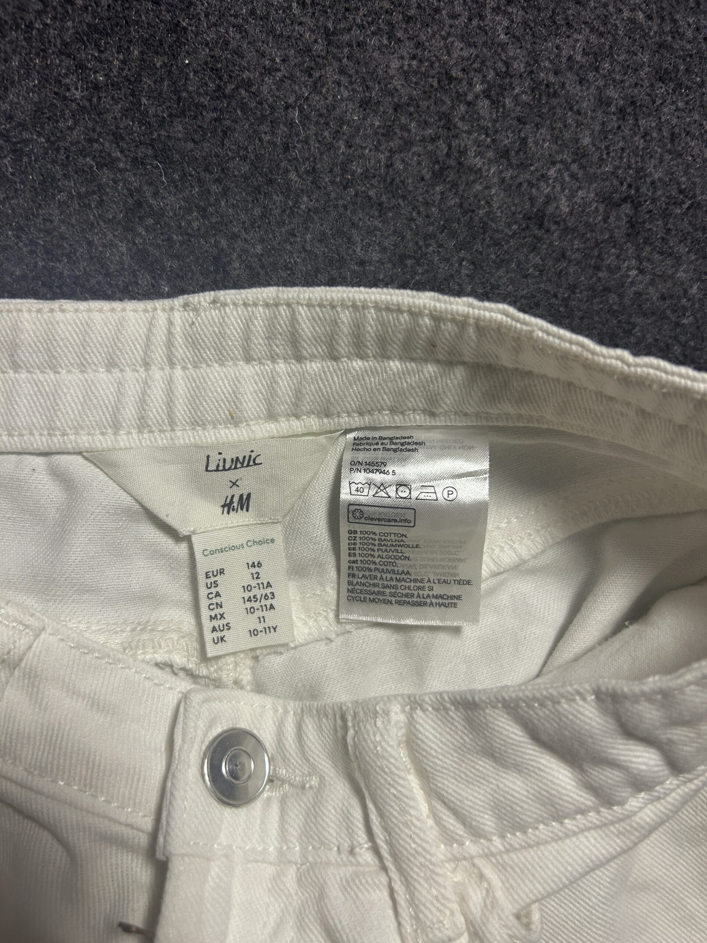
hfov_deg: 53.1
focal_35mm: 26
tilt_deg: -62.6
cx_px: 354
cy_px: 472
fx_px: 708
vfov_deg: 67.3
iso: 125
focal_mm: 5.7
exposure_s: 1/100
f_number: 1.5
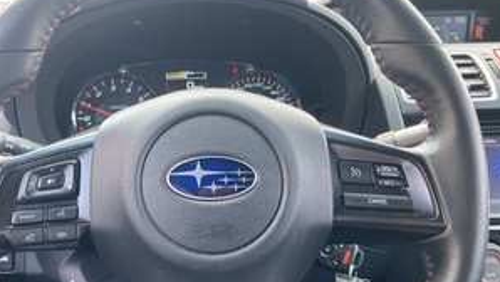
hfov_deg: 46.9
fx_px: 570
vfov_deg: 27.6
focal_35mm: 43
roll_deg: +1.9
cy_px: 187
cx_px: 188
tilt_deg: -19.6
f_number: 1.8
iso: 80
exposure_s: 1/101
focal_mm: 3.99
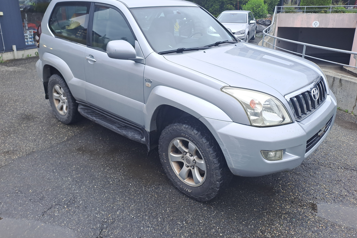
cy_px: 100
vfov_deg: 47.7
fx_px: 268
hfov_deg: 67.4
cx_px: 177
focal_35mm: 27
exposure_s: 1/714
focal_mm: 4.65
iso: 32
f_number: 1.8
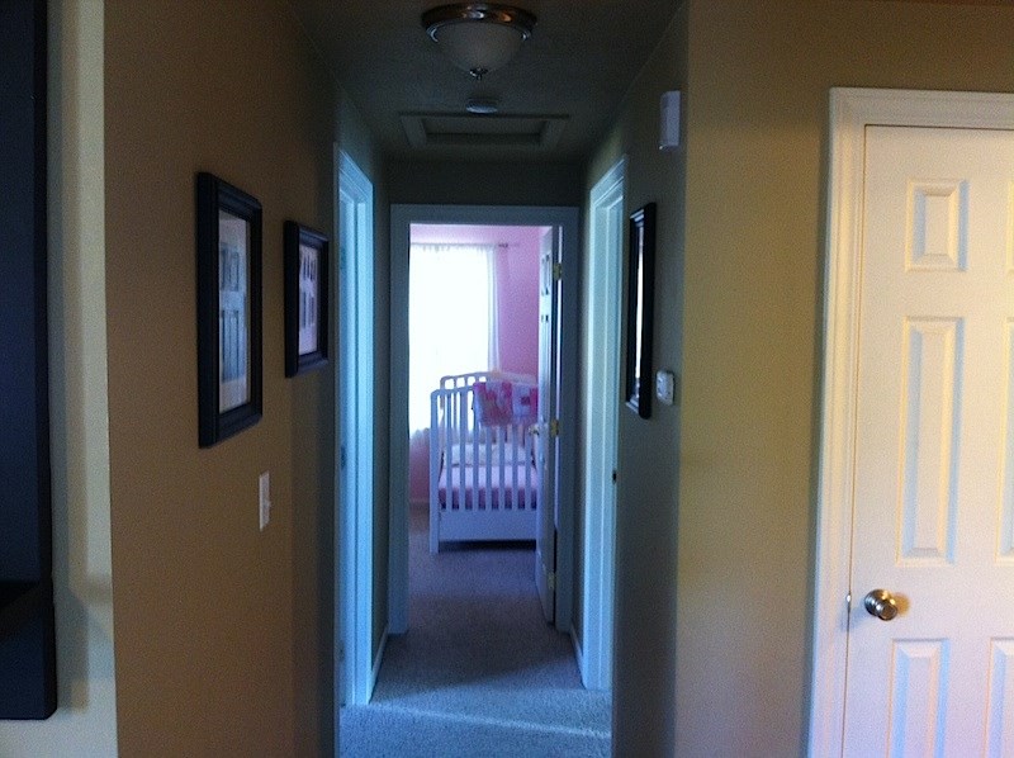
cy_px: 379
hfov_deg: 52.7
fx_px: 1024
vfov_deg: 40.6
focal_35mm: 35
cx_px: 507
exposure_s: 1/15
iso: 200
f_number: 2.8
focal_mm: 3.85
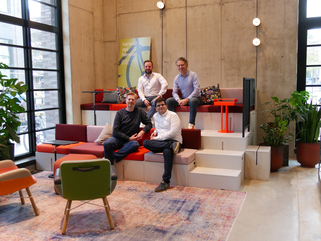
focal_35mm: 34
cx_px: 160
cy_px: 120
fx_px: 315
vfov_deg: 41.8
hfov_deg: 53.9
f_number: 3.7
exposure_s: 1/60
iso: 800
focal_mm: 17
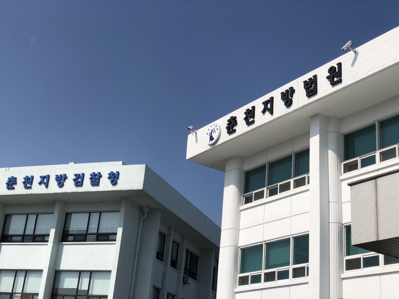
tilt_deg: +23.4
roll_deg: -4.2
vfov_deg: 28.0
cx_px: 200
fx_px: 599
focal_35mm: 52
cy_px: 150
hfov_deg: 36.8
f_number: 2.4
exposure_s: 1/2088
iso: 16
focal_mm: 6
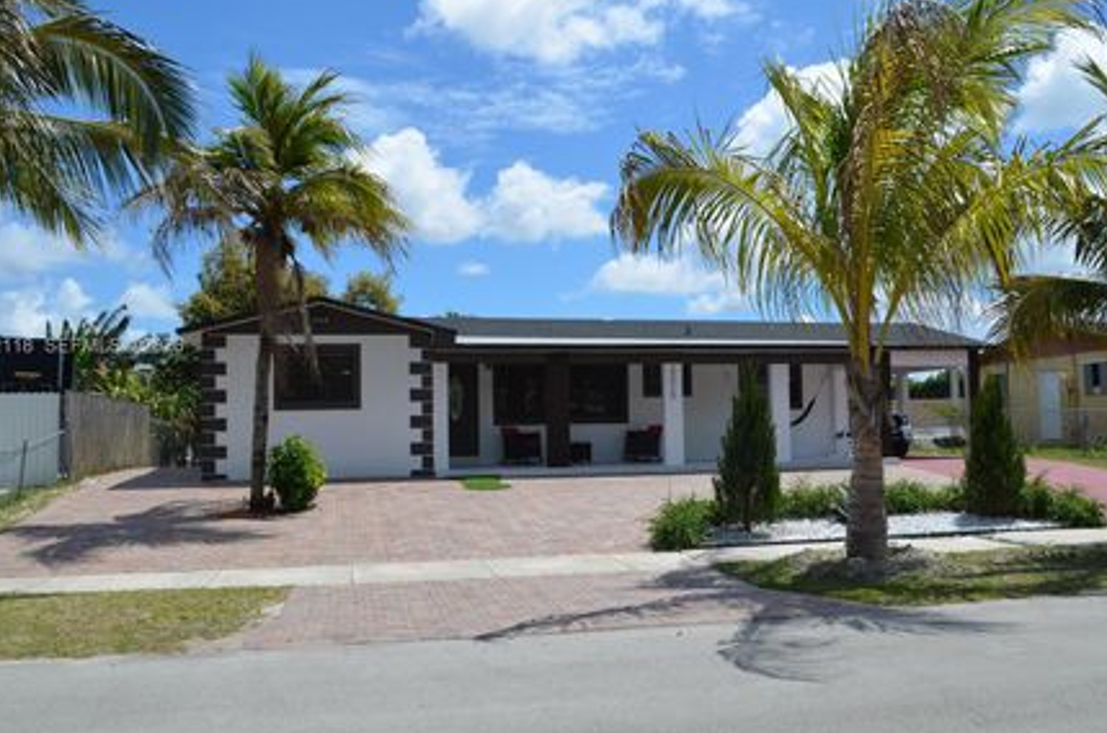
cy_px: 347
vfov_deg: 37.7
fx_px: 1074
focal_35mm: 35
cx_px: 578
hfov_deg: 54.5
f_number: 9
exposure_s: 1/320
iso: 100
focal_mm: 20
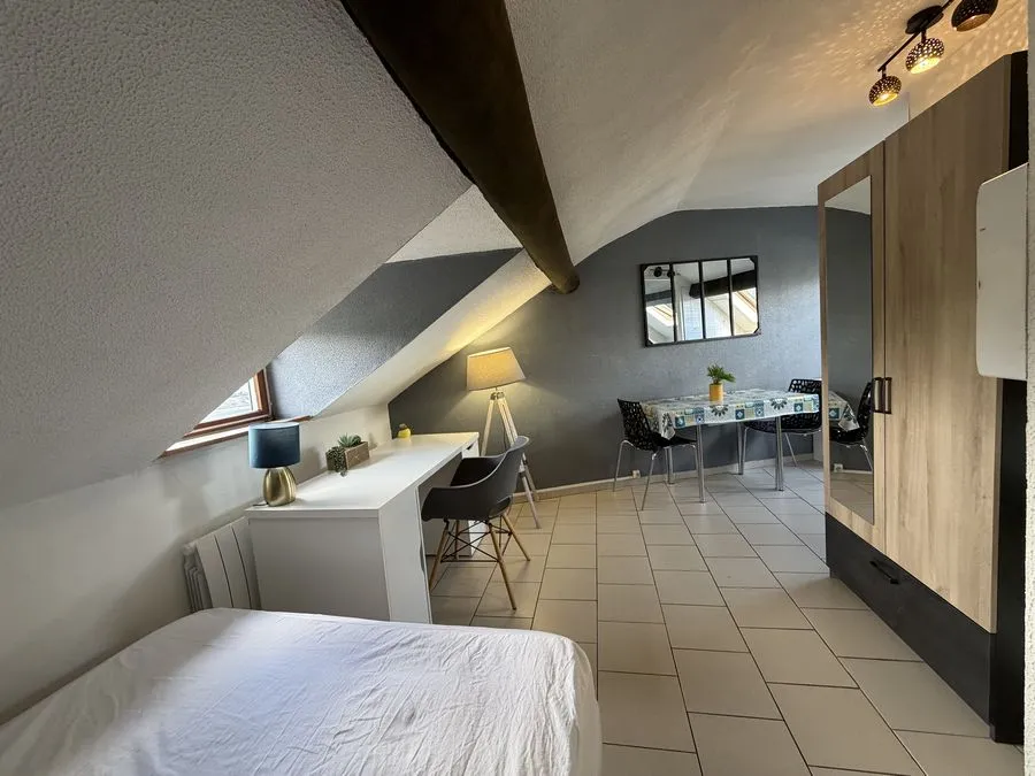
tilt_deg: -4.2
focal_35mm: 14
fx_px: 419
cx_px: 518
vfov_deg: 85.7
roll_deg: +5.3
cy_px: 388
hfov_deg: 102.1
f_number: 2.2
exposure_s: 1/121
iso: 320
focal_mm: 2.22
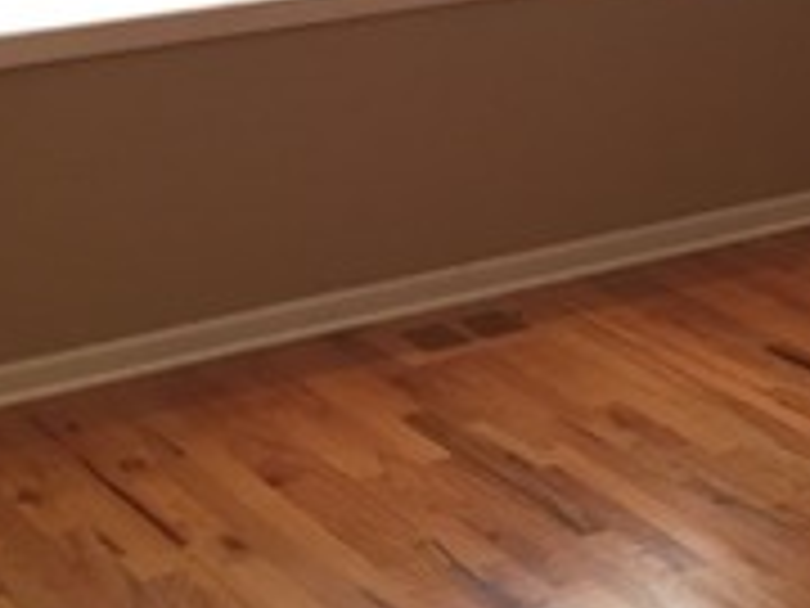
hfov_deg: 18.2
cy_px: -428
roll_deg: +0.2
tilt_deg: -1.5
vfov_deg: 13.2
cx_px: 954
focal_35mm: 103
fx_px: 2410
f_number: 2.2
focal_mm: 4.15
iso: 100
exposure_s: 1/30
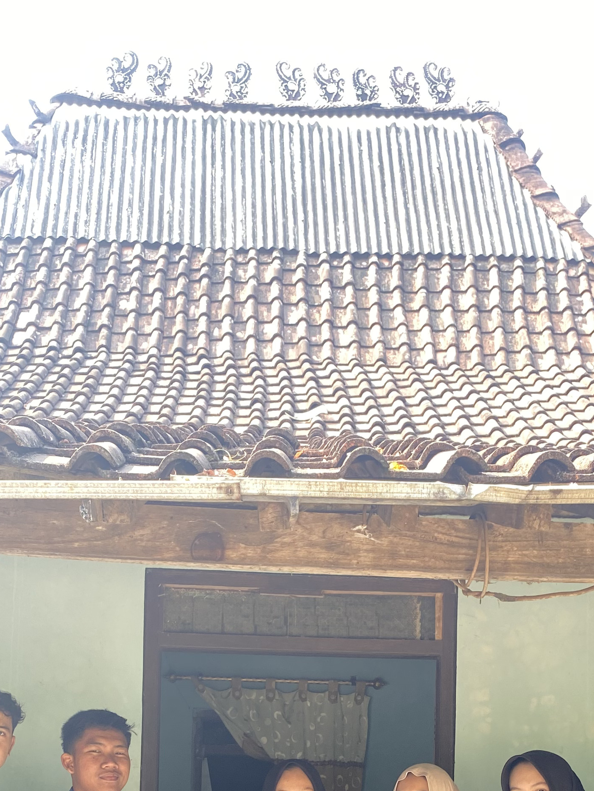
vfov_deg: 31.1
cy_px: 839
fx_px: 1281
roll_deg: -1.9
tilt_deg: +4.2
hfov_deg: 26.1
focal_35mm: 56
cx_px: 299
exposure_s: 1/159
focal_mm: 4.25
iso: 32
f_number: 1.8
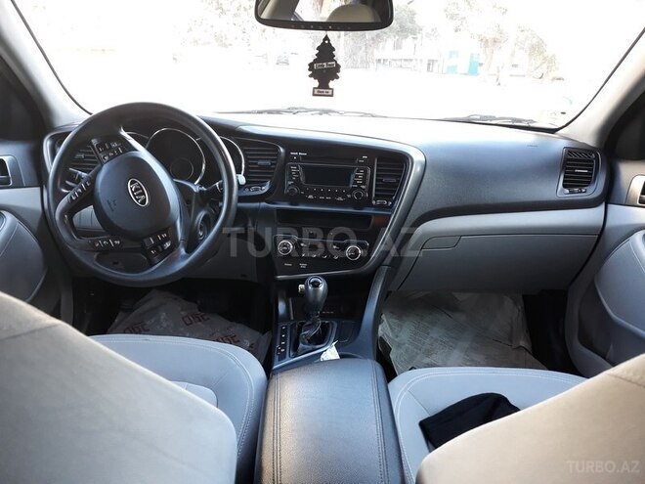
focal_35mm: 27
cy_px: 242
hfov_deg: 65.3
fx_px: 503
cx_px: 322
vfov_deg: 51.4
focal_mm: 3.71
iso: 100
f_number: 1.7
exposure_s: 1/50
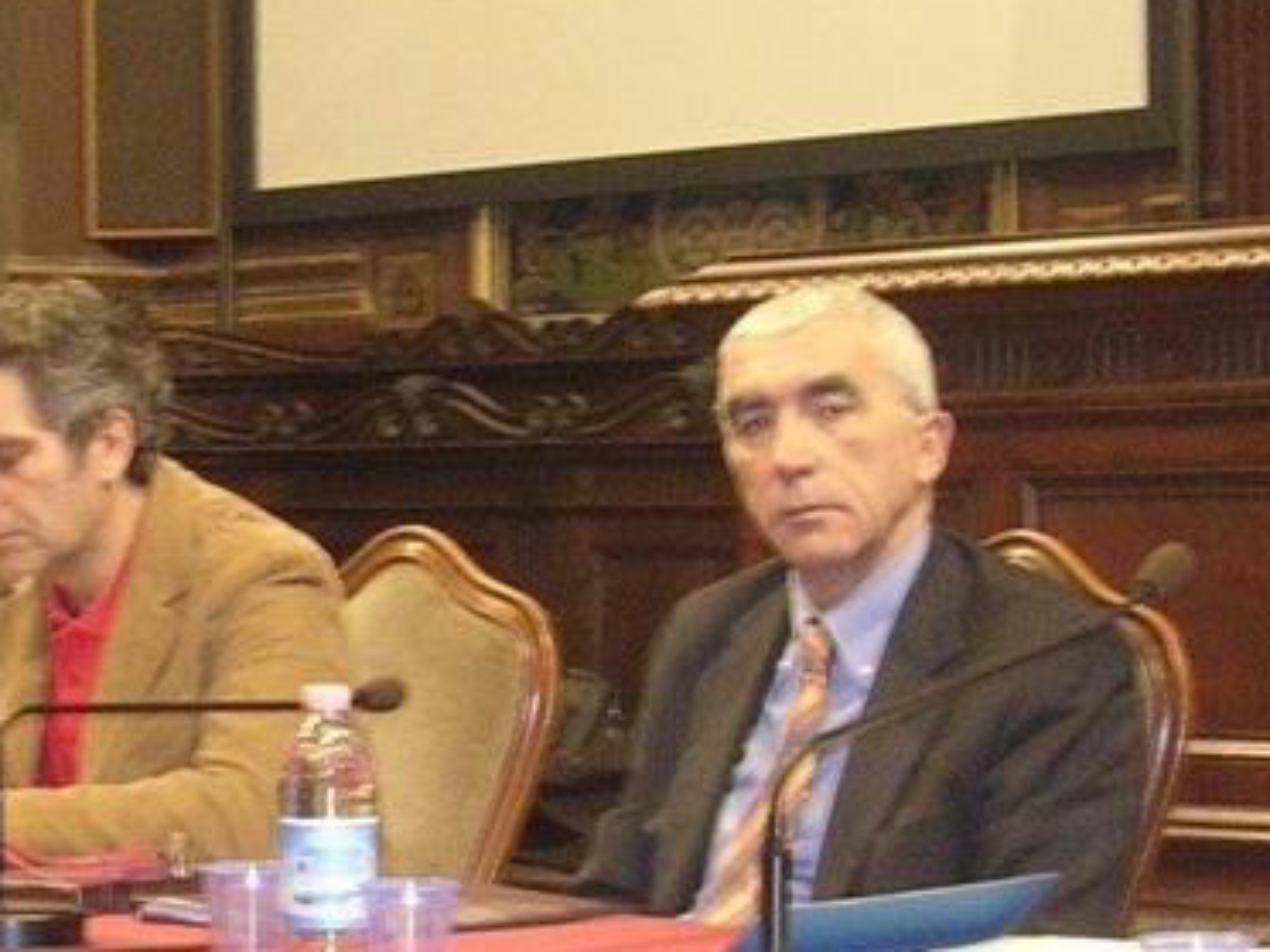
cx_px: 300
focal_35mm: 92
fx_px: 3375
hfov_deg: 21.1
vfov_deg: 16.0
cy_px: 643
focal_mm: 5.8
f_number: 2.8
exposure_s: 1/9.2
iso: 400
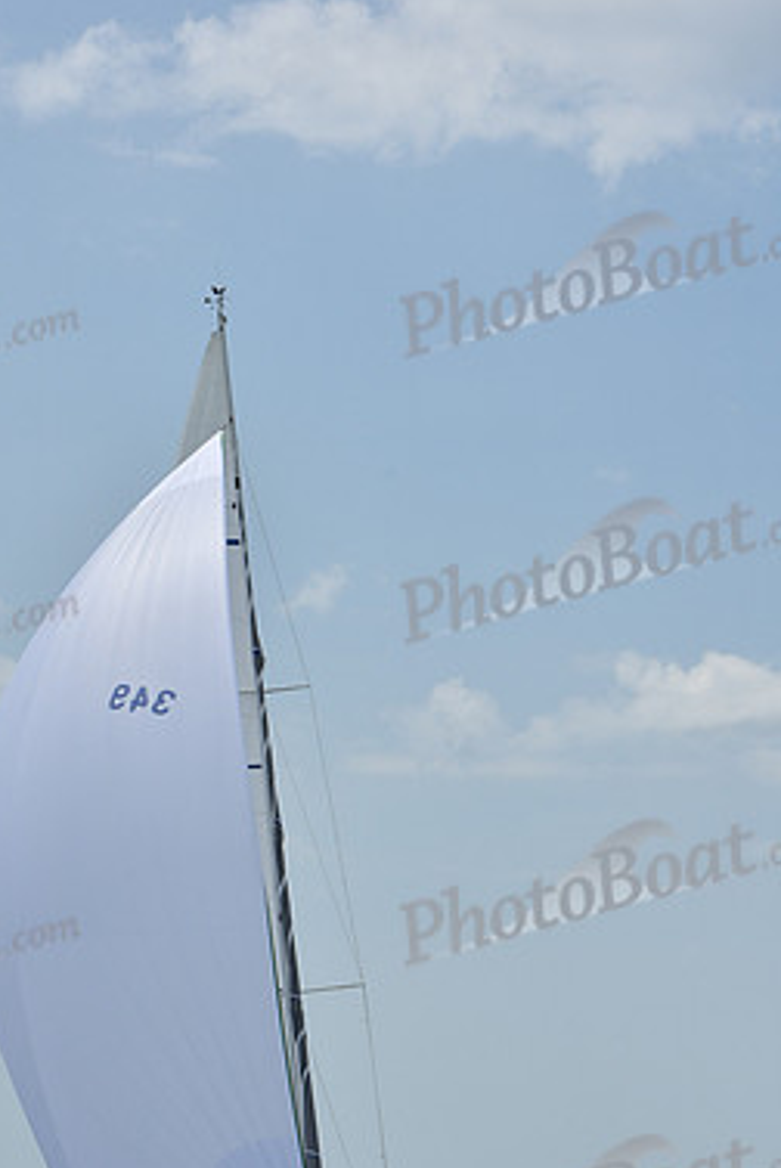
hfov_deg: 9.4
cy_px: 768
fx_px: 4742
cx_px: 240
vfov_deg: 14.0
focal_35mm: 146
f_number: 10
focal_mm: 95
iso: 250
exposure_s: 1/1250
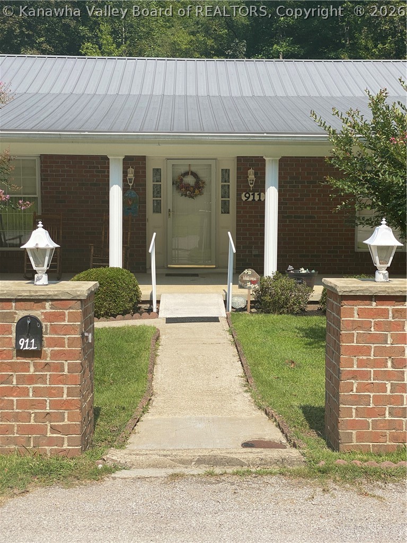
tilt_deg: -4.5
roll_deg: -0.8
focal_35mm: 52
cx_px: 204
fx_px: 815
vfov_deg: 36.8
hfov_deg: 28.0
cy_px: 272
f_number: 2
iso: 20
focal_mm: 6
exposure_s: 1/1653
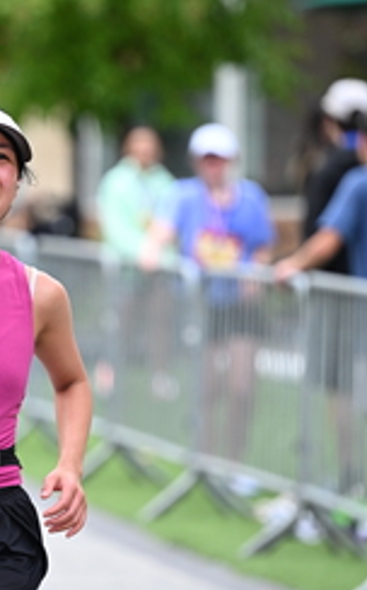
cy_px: 295
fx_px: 5903
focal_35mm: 368
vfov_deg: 5.7
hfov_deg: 3.6
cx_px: -6
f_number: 2.8
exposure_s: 1/2000
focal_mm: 160
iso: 640
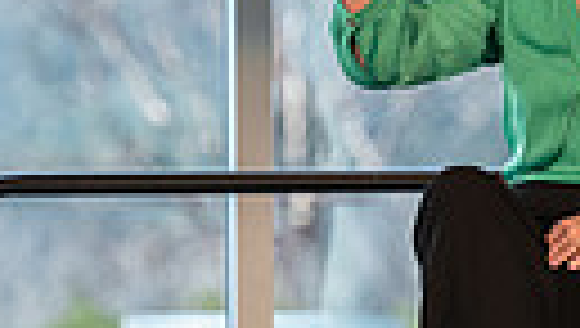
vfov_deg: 1.2
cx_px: 304
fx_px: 15771
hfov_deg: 2.1
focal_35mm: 1024
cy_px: 214
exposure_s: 1/200
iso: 1000
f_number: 5
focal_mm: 200
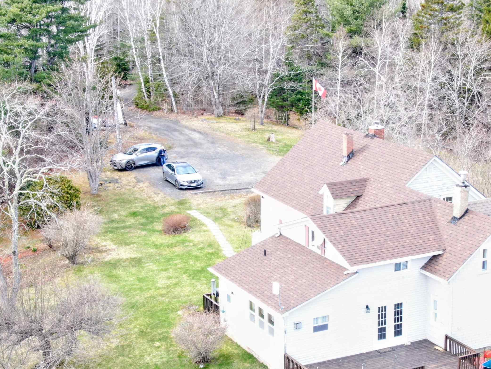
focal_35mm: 71
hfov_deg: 27.3
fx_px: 1007
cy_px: 260
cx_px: 298
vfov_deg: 20.6
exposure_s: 1/60
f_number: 3.8
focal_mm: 8.6
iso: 100
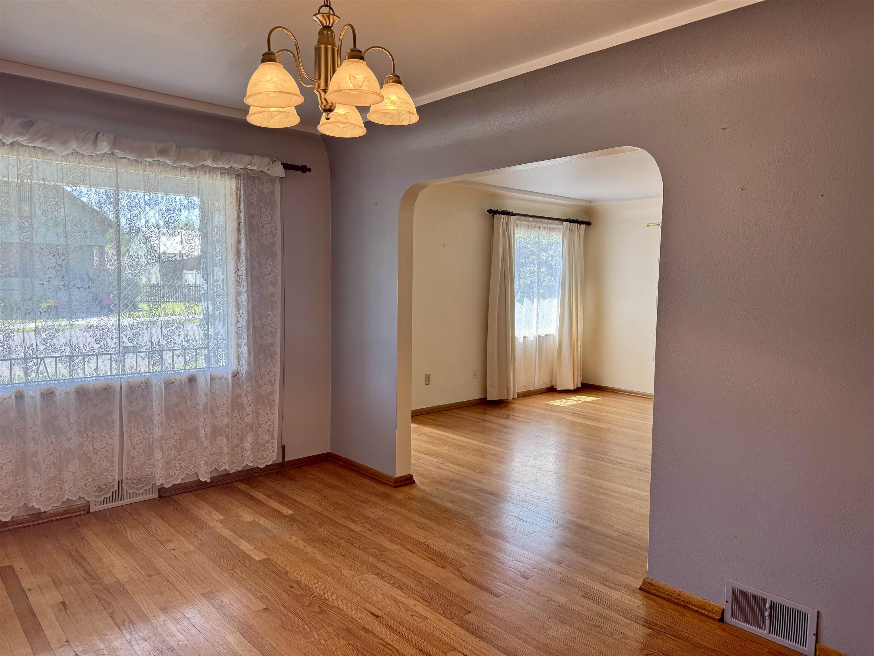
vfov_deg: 56.8
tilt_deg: -5.3
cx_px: 437
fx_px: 606
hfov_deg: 71.6
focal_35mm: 24
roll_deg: -1.1
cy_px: 328
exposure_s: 1/135
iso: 64
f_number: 1.78
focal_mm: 6.76
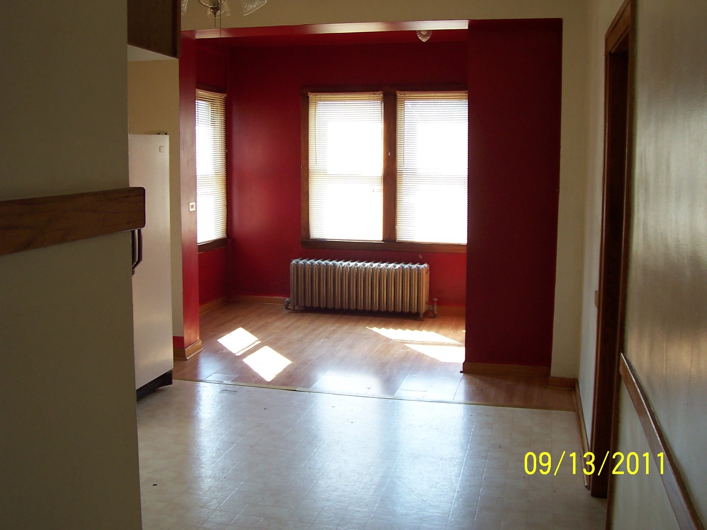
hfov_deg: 50.1
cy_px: 265
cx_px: 354
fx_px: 756
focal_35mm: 37
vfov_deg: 38.7
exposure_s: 1/60
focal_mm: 5.6
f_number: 2.8
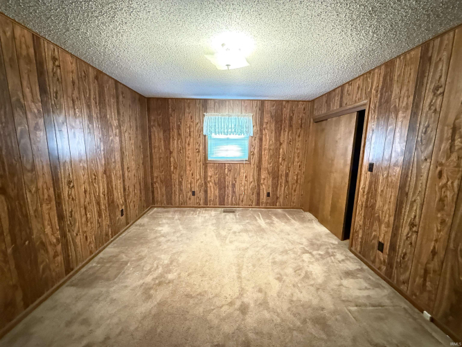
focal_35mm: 14
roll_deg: -1.4
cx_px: 231
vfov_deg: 85.7
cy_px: 174
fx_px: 187
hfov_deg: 102.1
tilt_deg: -8.4
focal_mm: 2.22
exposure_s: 1/30
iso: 2500
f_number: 2.2
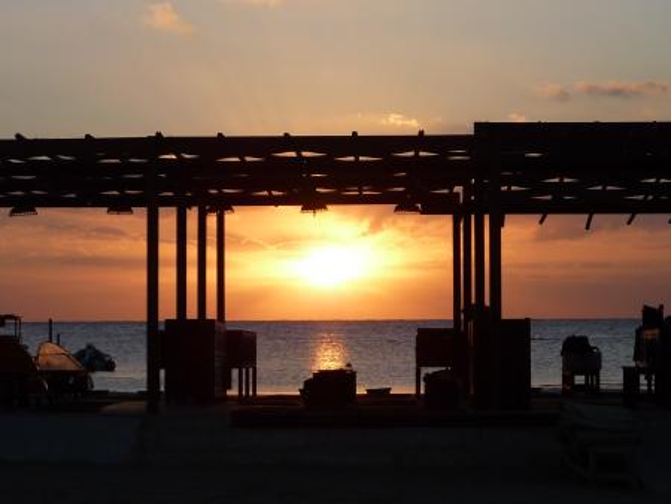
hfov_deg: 18.9
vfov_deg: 14.2
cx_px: 336
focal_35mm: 104
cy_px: 252
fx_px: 2017
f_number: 4.1
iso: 80
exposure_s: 1/400
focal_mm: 11.9
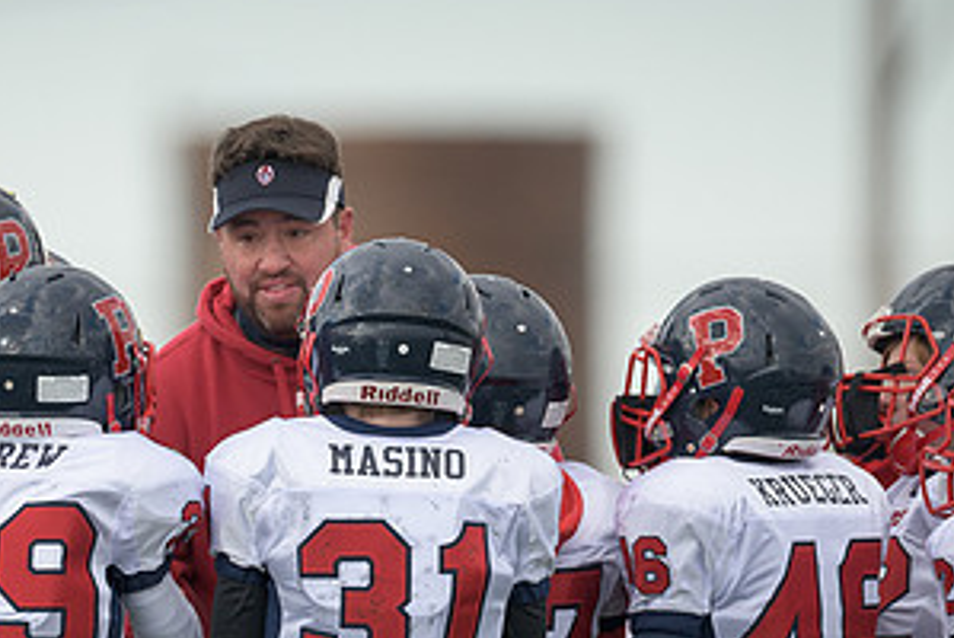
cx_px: 263
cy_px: 624
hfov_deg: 1.6
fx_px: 34483
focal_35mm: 1300
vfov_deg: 1.1
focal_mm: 500
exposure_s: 1/2000
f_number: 4
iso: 500
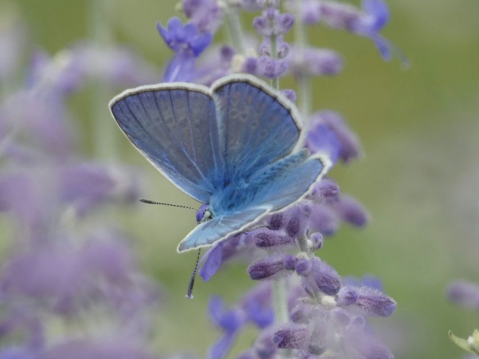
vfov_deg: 2.9
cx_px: 240
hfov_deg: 3.8
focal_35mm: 515
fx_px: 7127
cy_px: 180
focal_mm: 92.3
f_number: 5.6
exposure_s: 1/100
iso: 80
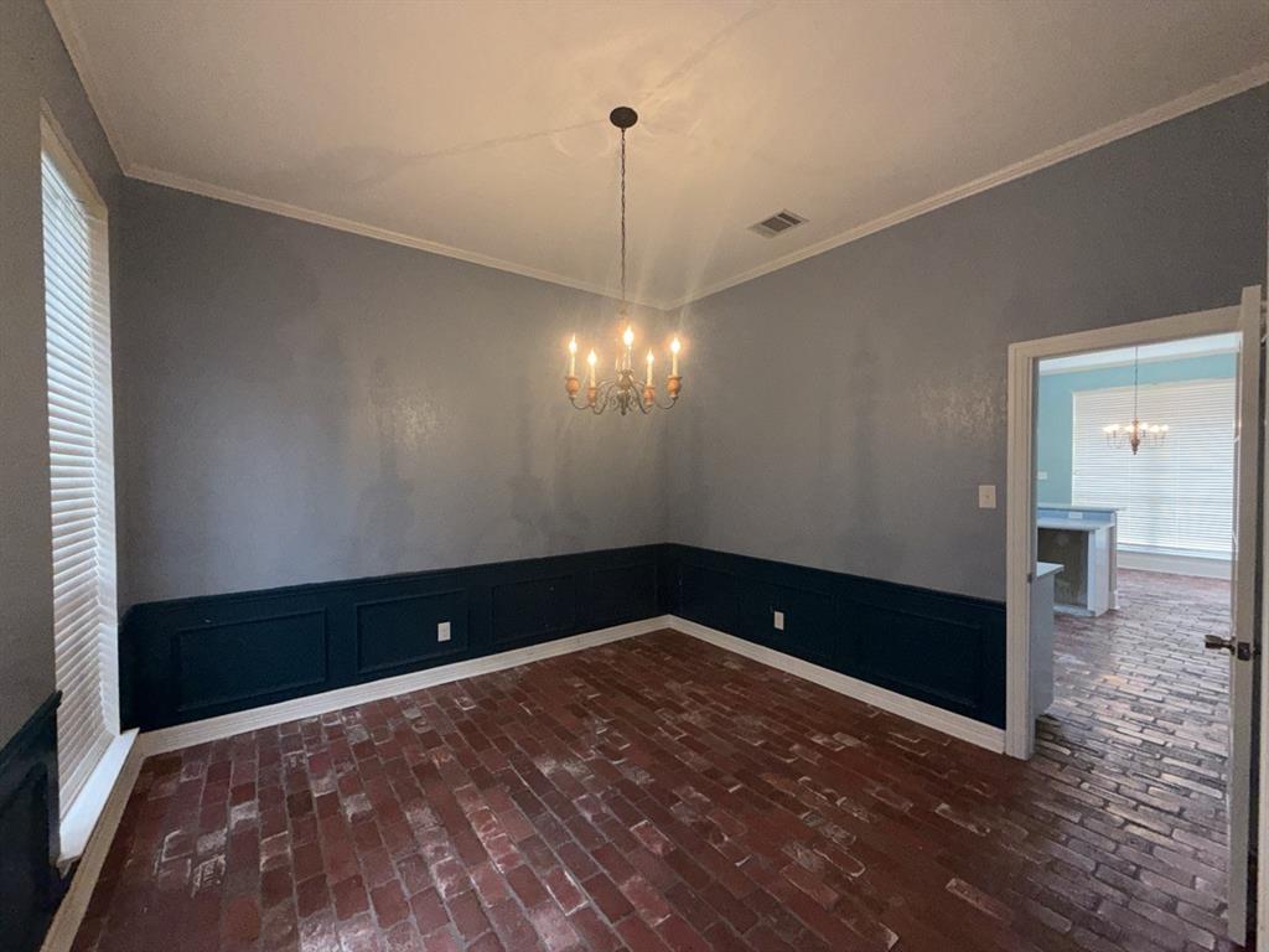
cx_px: 634
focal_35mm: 14
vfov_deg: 85.7
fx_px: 513
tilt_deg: -0.6
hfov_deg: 102.1
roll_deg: +0.0
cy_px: 476
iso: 160
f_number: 2.2
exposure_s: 1/60
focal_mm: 2.22
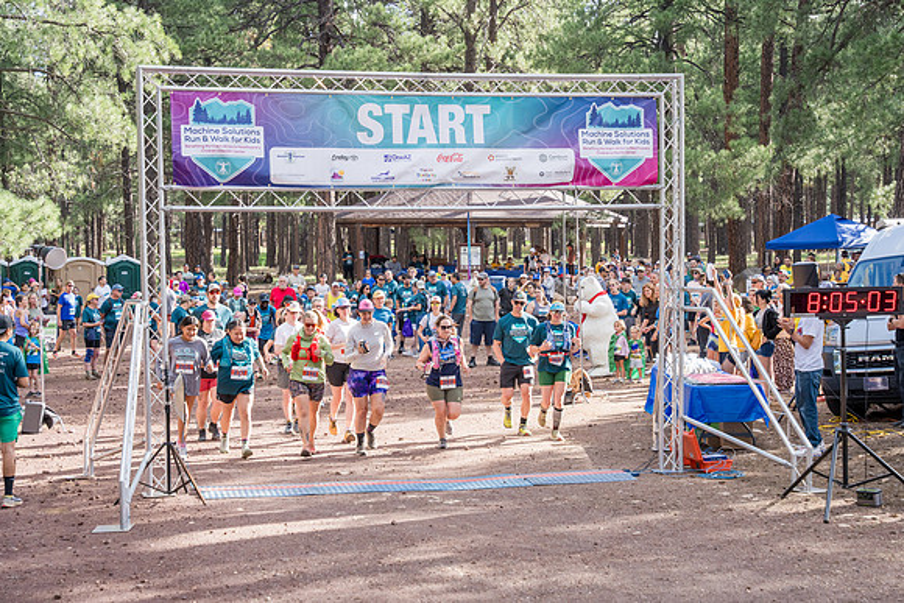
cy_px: 302
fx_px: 1758
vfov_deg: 19.5
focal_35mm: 70
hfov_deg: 28.8
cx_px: 452
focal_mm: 70
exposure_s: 1/640
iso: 800
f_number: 5
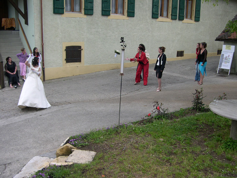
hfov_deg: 49.0
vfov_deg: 37.7
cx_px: 118
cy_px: 89
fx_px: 260
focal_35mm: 38
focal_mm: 8
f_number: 2.8
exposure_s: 1/212
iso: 100
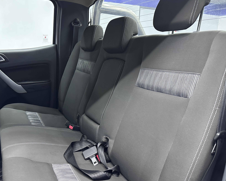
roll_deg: -0.7
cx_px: 97
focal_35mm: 29
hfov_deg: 60.2
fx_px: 194
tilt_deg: -14.8
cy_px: 100
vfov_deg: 49.9
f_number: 1.78
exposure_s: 1/33
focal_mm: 6.86
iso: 640
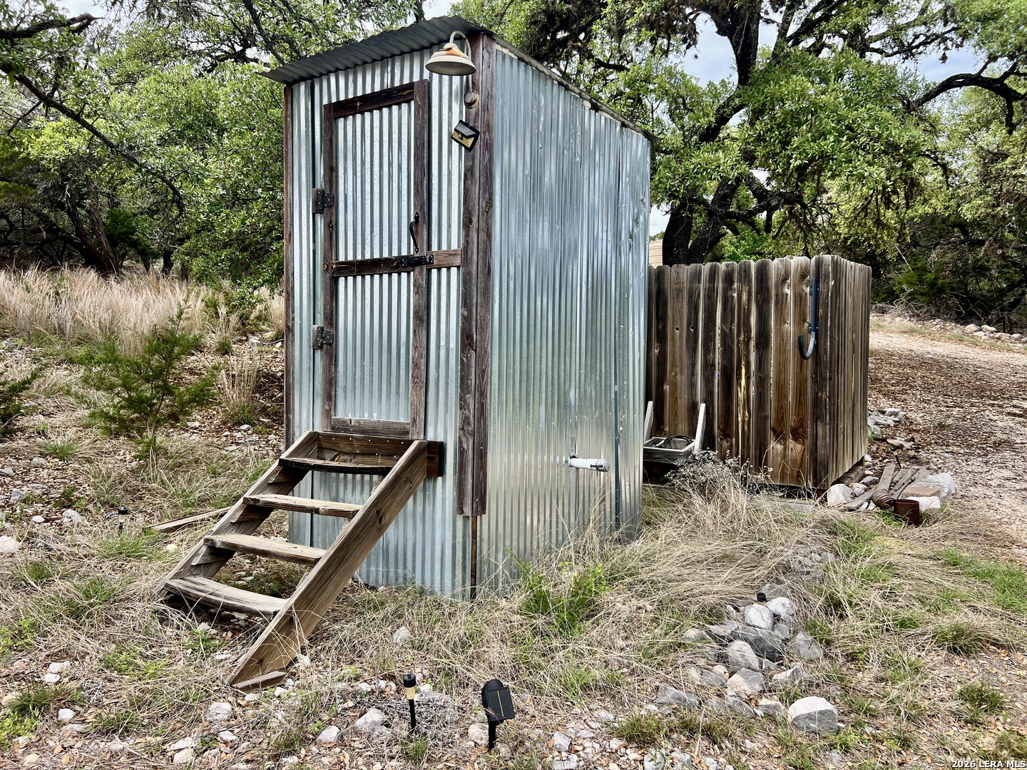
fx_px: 771
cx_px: 514
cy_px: 385
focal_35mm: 26
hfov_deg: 67.3
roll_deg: +2.4
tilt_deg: -3.4
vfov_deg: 53.1
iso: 50
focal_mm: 5.7
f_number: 1.5
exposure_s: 1/1621
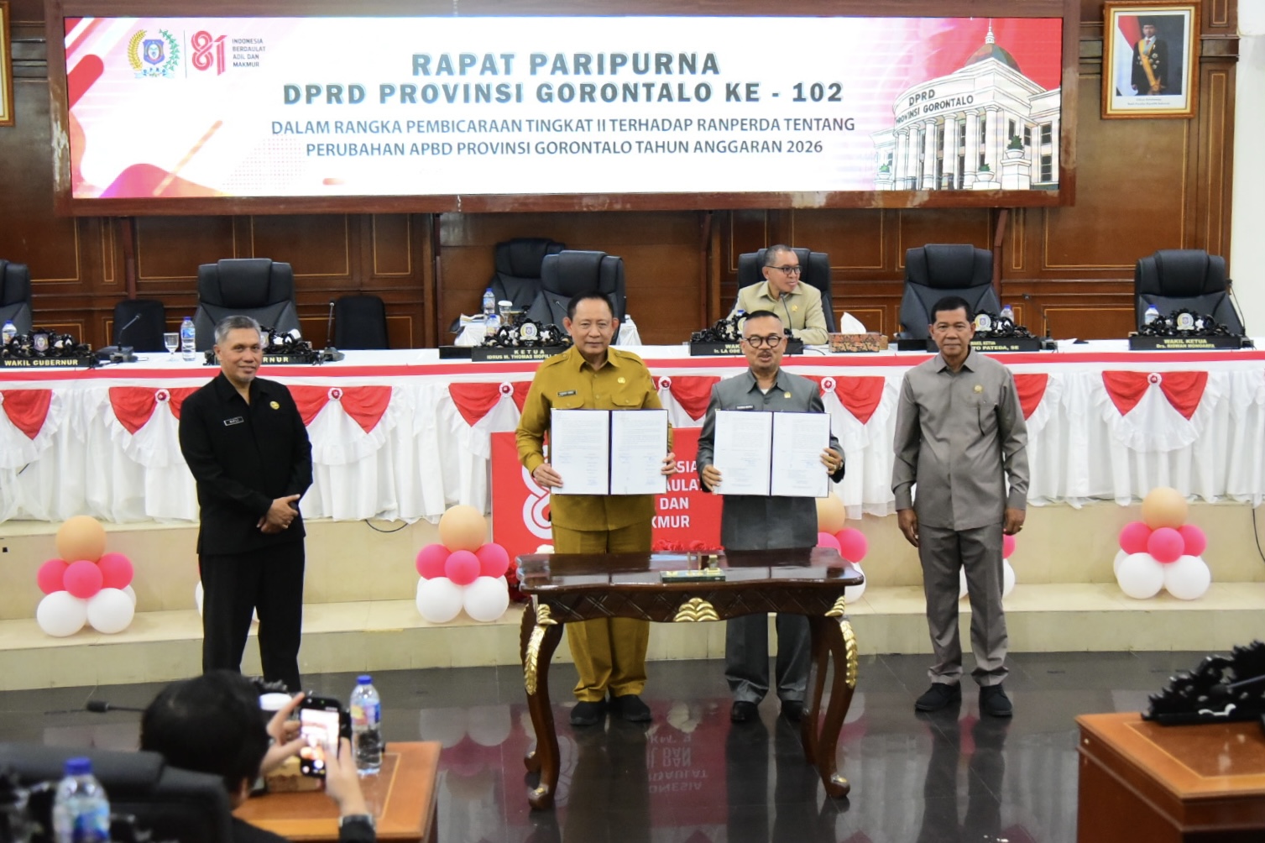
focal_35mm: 48
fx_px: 1686
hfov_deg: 41.1
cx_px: 632
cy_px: 422
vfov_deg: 28.1
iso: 9000
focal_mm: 48
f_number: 4
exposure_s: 1/160
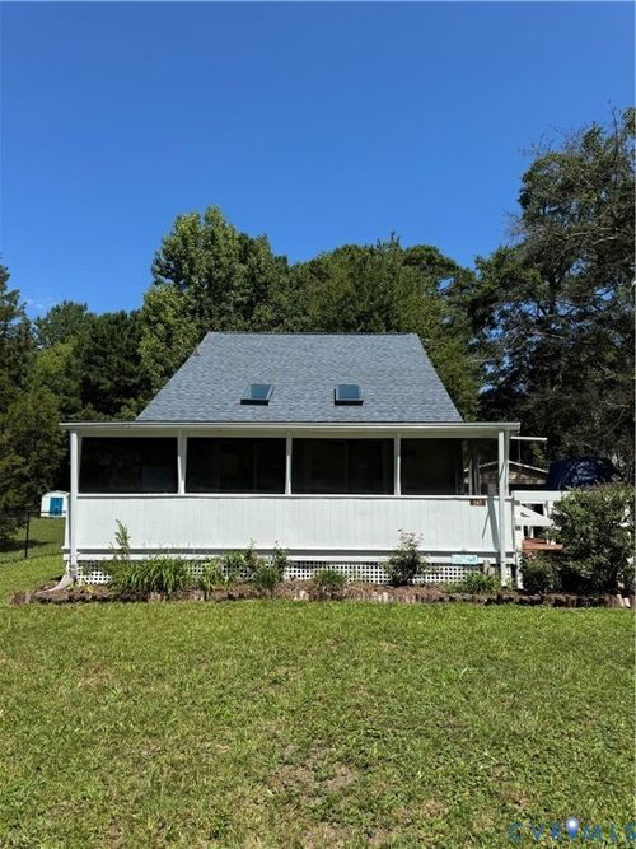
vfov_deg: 71.6
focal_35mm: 24
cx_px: 318
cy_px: 424
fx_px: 588
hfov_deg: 56.8
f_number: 1.78
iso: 80
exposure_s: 1/4049
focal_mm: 6.76
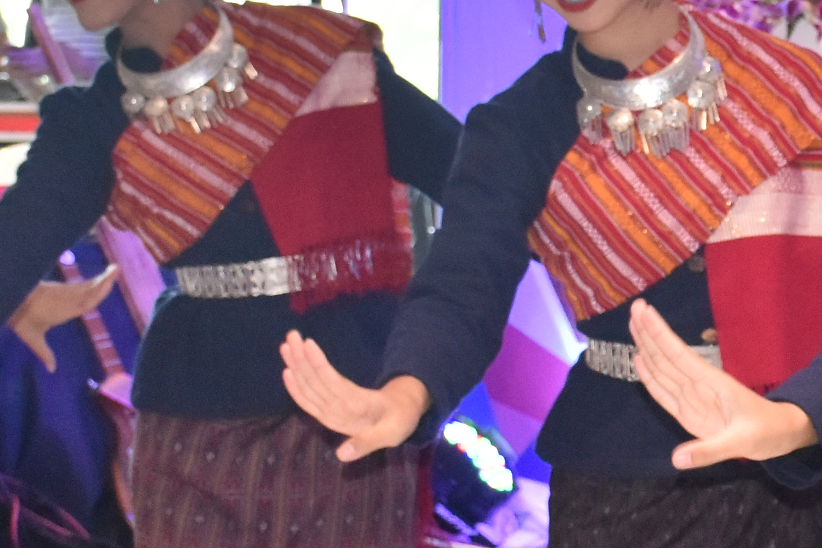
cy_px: 453
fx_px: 4338
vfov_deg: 7.2
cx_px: 1164
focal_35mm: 190
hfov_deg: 10.5
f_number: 5.6
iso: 1250
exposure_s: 1/200
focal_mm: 30
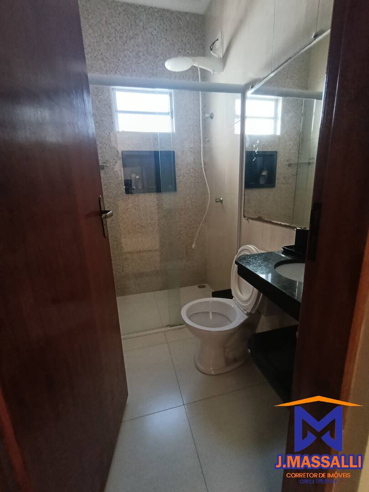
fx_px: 227
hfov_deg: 78.1
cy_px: 246
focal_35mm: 16
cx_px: 184
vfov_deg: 94.5
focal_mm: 1.65
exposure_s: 1/30
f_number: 2.2
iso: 630
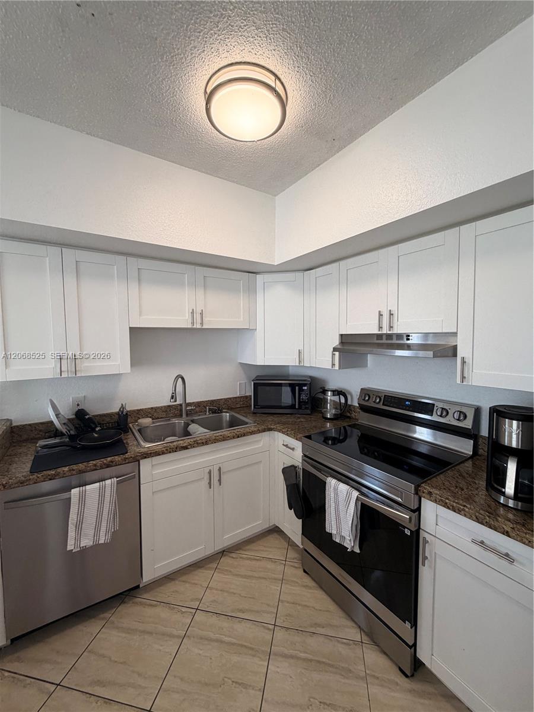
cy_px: 356
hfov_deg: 85.7
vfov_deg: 102.1
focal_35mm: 14
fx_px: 288
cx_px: 267
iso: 100
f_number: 2.2
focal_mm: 2.22
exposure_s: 1/120
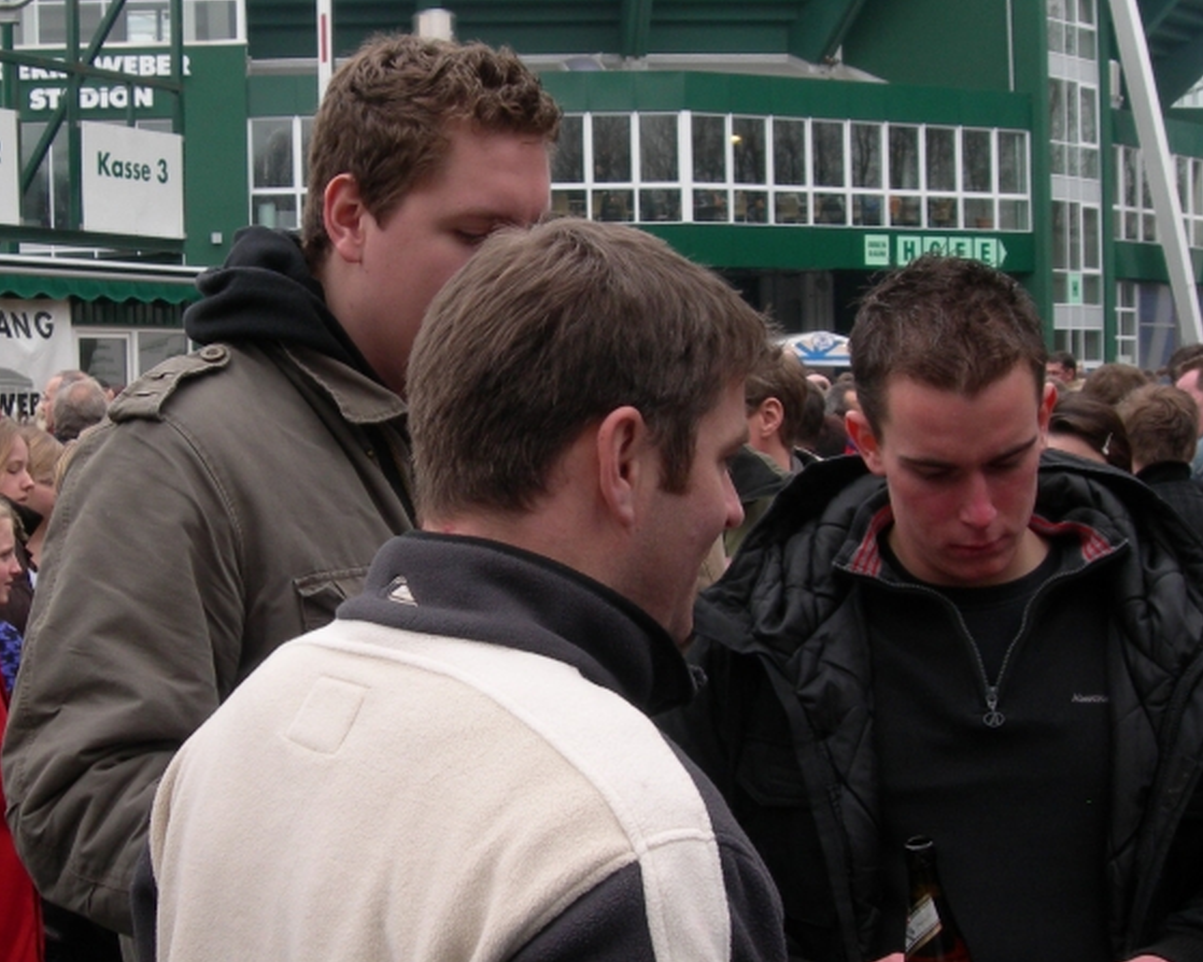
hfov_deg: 27.8
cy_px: 579
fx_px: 2421
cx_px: 463
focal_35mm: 68
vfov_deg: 22.4
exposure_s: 1/105
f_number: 4.8
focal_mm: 7.8
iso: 50
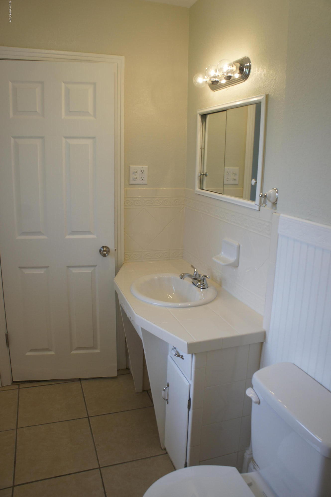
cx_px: 166
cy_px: 248
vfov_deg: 67.4
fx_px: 373
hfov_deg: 47.9
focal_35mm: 27
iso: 200
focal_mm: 18
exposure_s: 1/50
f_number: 5
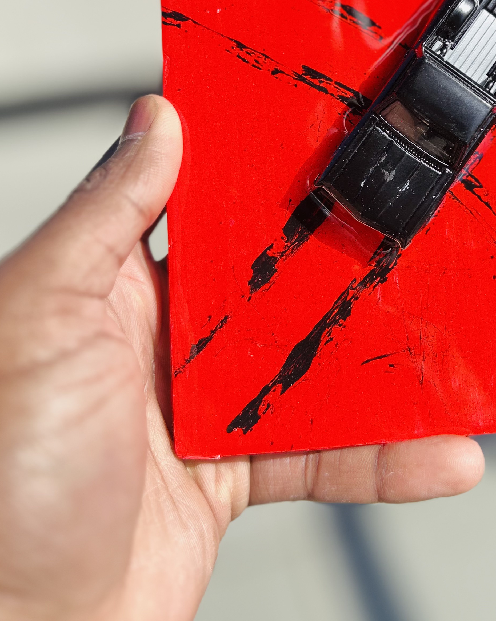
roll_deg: -1.0
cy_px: 123
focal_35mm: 44
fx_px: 808
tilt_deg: -29.5
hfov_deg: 33.2
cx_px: 397
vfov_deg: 40.3
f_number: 1.5
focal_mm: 5.7
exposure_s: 1/1621
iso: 50
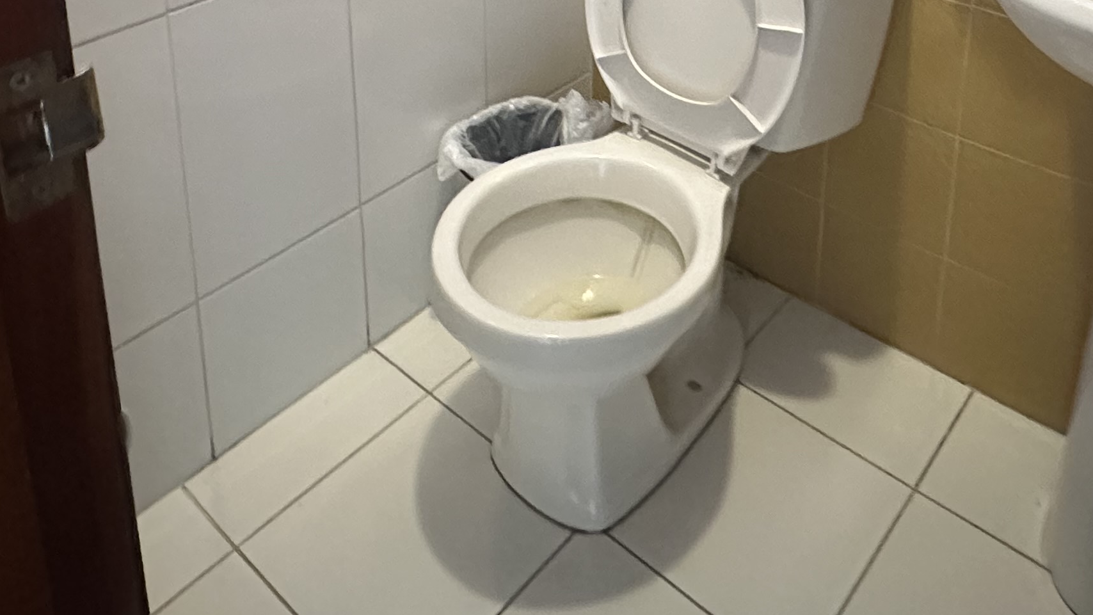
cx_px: 634
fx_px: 1043
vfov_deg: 27.1
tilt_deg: -14.1
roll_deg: -1.5
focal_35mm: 36
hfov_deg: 55.0
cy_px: -203
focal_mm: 2.22
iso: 1250
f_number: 2.2
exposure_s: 1/60
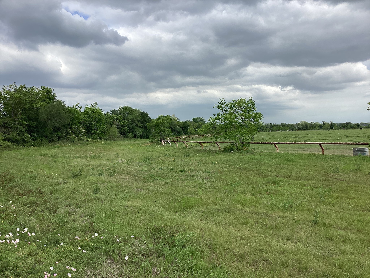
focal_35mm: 31
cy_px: 139
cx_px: 185
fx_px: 331
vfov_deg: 45.4
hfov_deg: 58.4
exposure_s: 1/1359
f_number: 2.4
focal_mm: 3.3
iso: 25
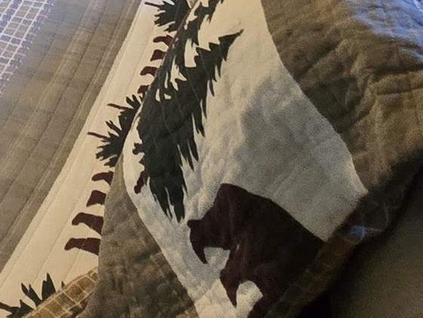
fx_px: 868
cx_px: -192
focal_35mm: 71
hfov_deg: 22.8
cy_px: -280
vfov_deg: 16.7
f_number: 2.2
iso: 640
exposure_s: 1/60
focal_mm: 2.2
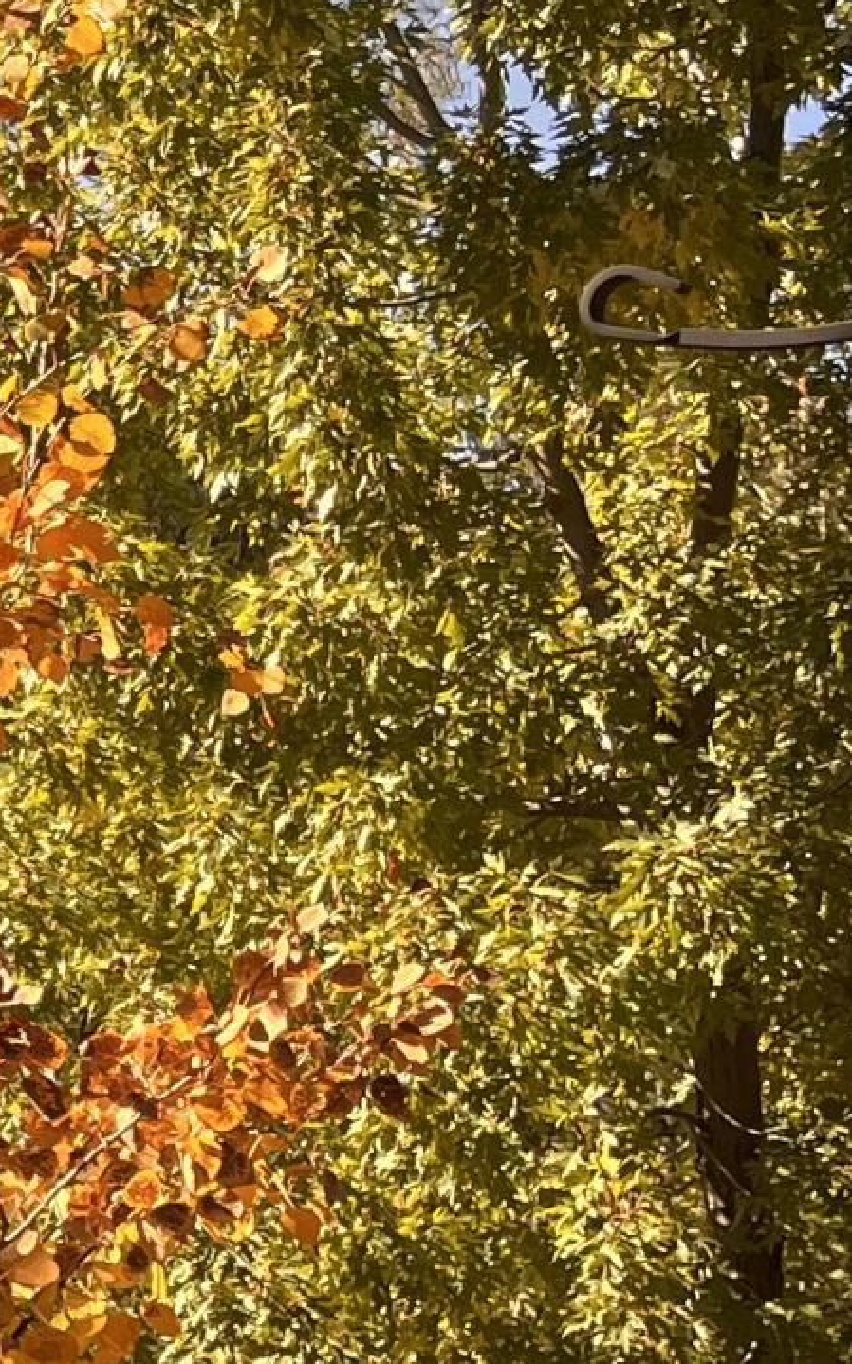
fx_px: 4275
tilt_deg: +5.6
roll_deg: -1.4
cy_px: 546
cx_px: -1668
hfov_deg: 9.2
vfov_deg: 18.1
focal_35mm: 115
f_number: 1.6
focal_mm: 5.1
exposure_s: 1/246
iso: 40
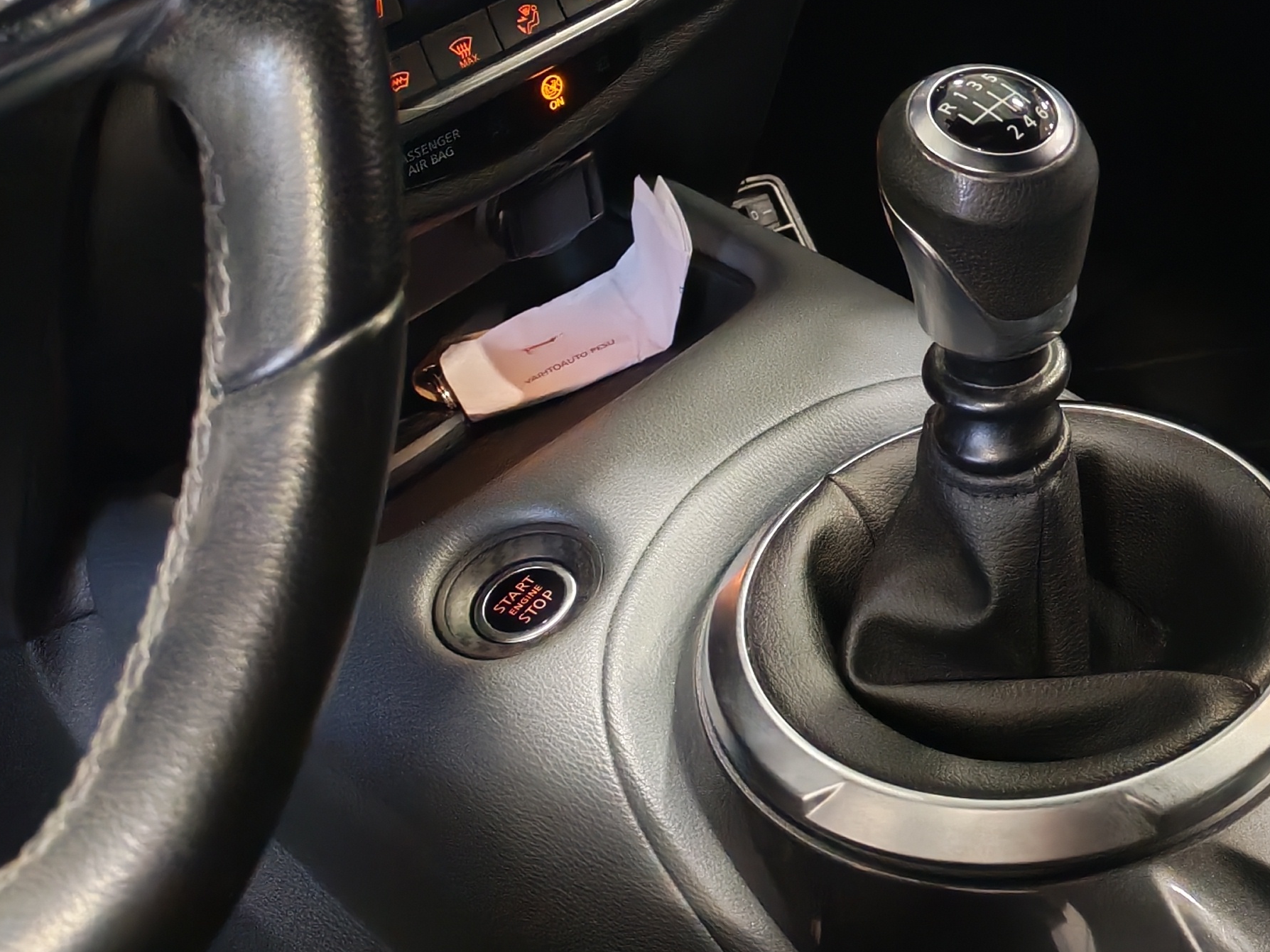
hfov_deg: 25.5
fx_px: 2605
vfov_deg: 19.8
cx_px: 1387
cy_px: -89
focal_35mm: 71
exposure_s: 1/50
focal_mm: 6.12
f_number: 1.9
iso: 1484
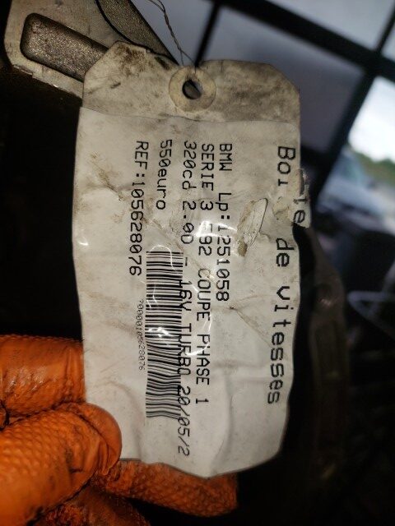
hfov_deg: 54.9
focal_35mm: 25
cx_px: 198
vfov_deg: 69.4
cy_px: 263
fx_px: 380
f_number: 1.8
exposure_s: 1/472
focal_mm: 5.23
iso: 40
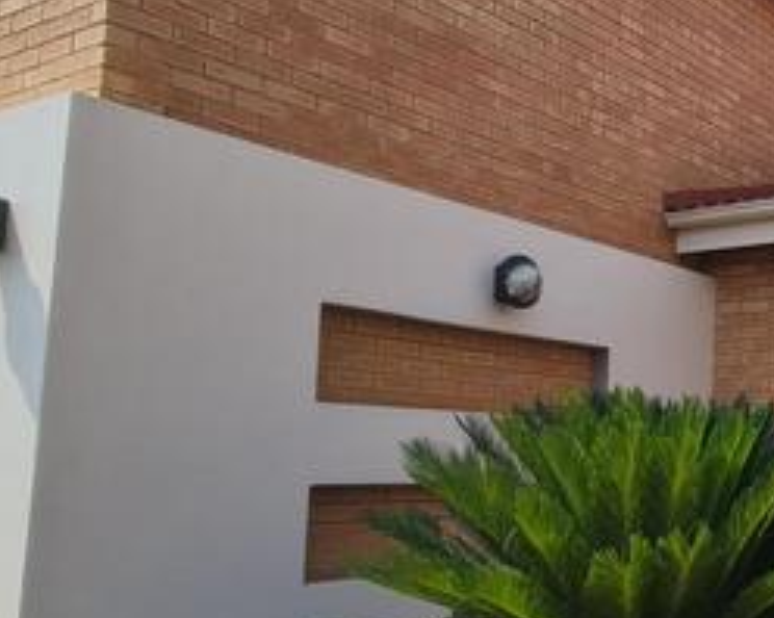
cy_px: 375
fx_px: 938
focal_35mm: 41
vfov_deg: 36.3
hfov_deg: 36.4
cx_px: 893
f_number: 2.2
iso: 64
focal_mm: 2.2
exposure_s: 1/2280
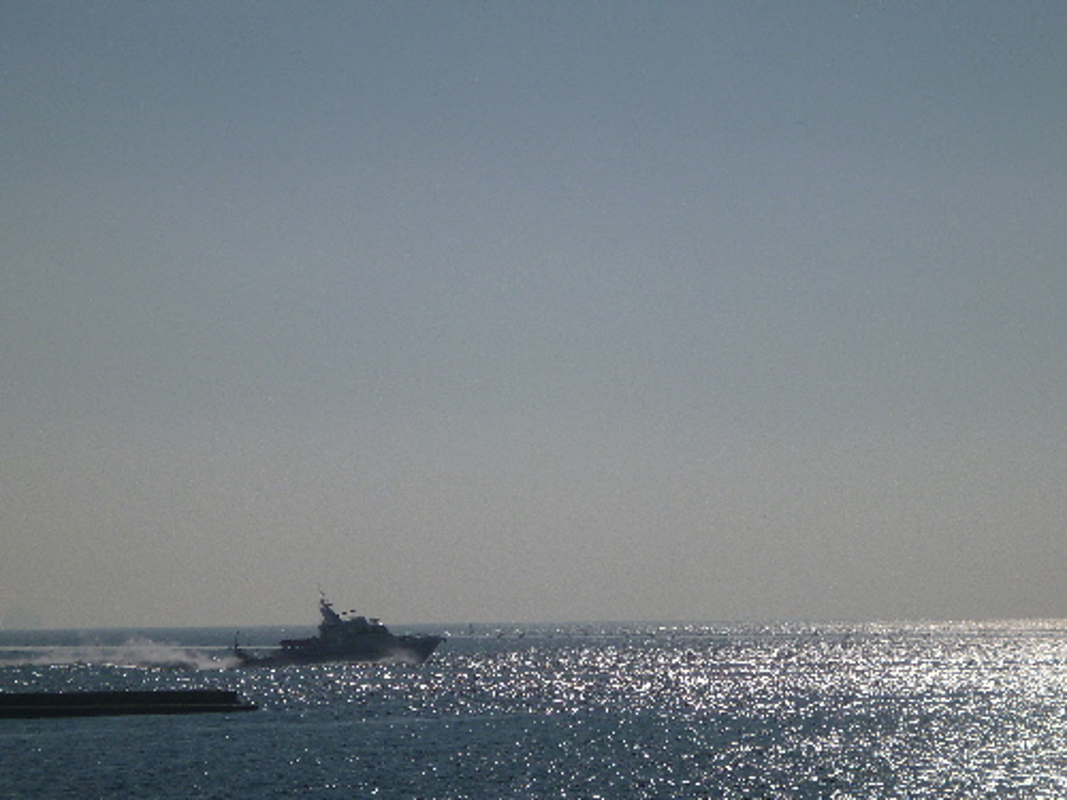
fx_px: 4809
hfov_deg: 12.7
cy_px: 400
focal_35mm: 156
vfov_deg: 9.5
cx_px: 534
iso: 100
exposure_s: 1/400
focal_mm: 21.5
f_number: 18
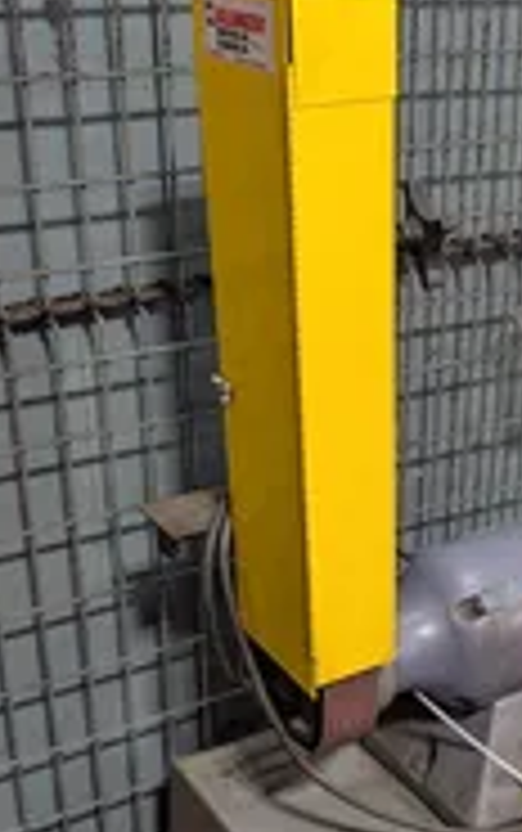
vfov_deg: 36.0
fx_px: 1249
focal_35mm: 55
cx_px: 403
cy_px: 630
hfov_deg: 23.3
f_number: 1.68
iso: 937
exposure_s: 1/177
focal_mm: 6.9
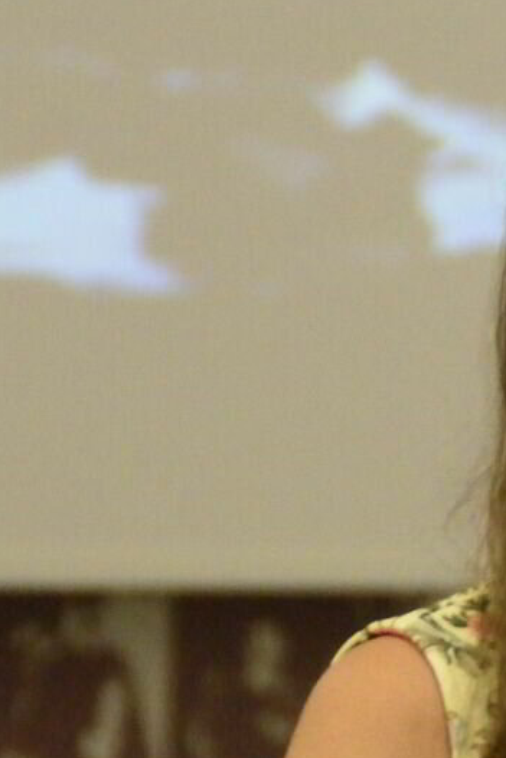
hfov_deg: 2.1
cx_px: 916
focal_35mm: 661
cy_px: 412
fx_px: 13926
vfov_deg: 3.1
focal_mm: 120
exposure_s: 1/100
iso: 4500
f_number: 5.6
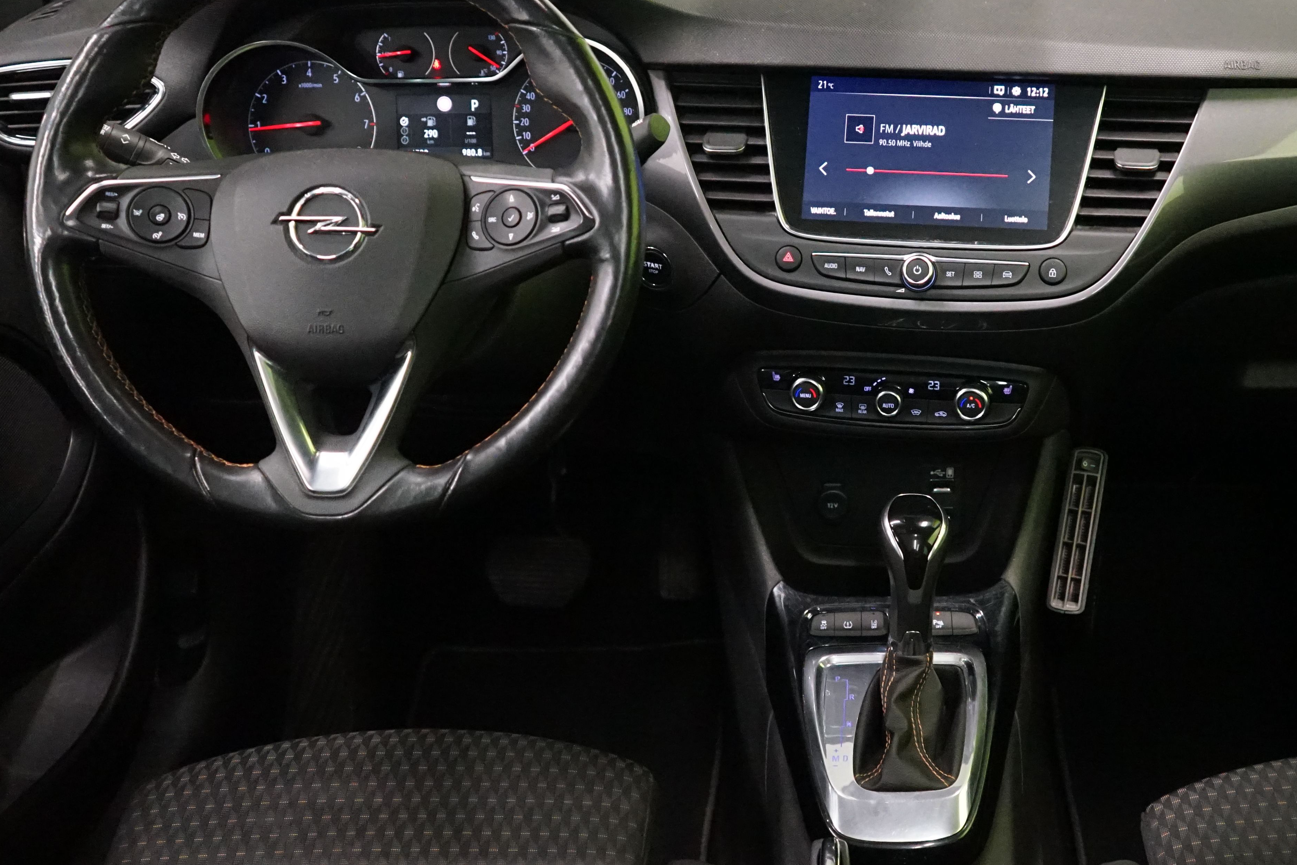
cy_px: 402
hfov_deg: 43.0
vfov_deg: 29.9
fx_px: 1621
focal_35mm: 45
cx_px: 873
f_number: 3.5
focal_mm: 28
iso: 6400
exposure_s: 1/60
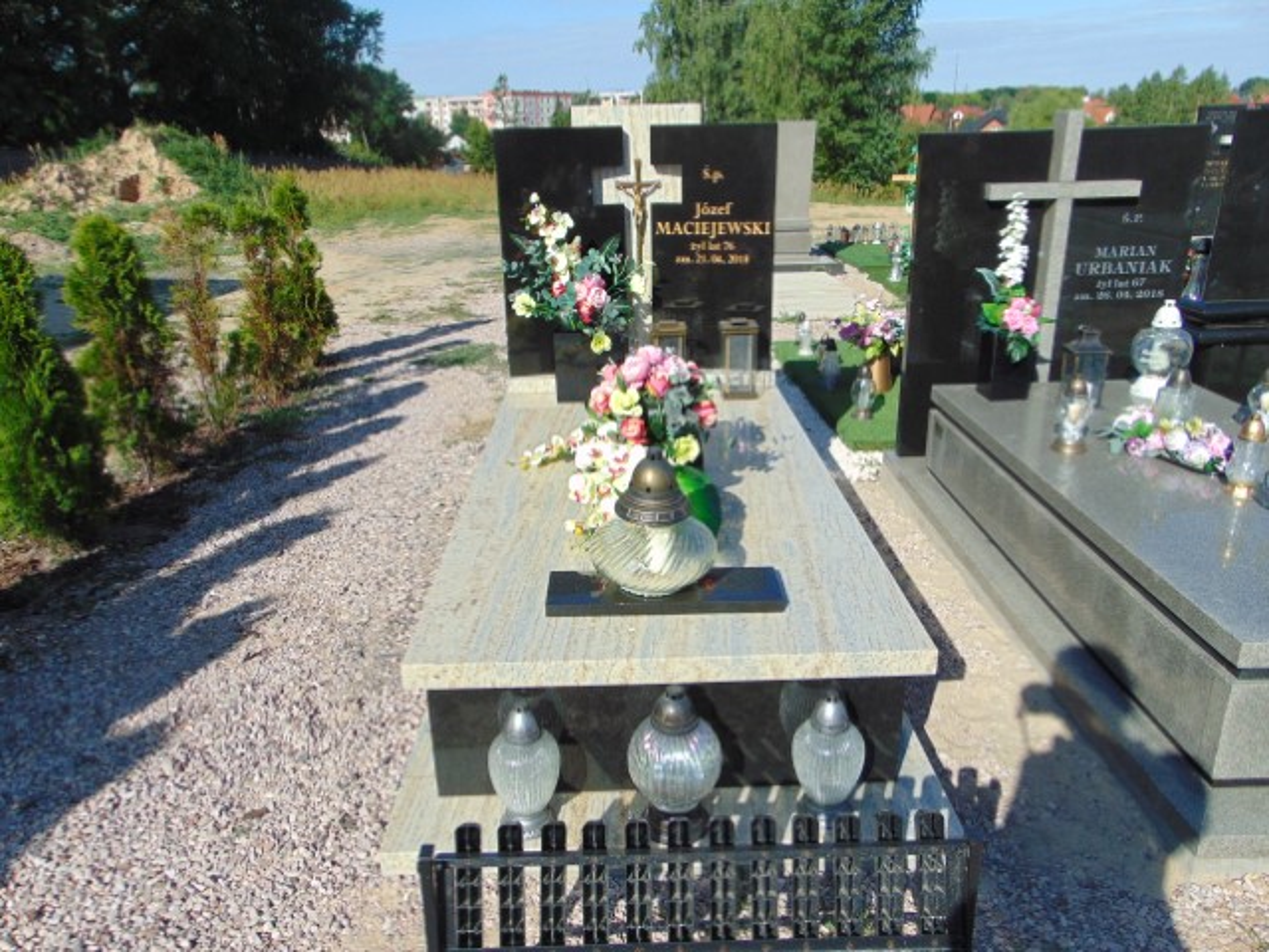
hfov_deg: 69.4
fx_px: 916
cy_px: 476
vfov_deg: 54.9
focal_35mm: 25
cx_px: 634
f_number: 7.7
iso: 80
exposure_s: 1/250
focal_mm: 4.5
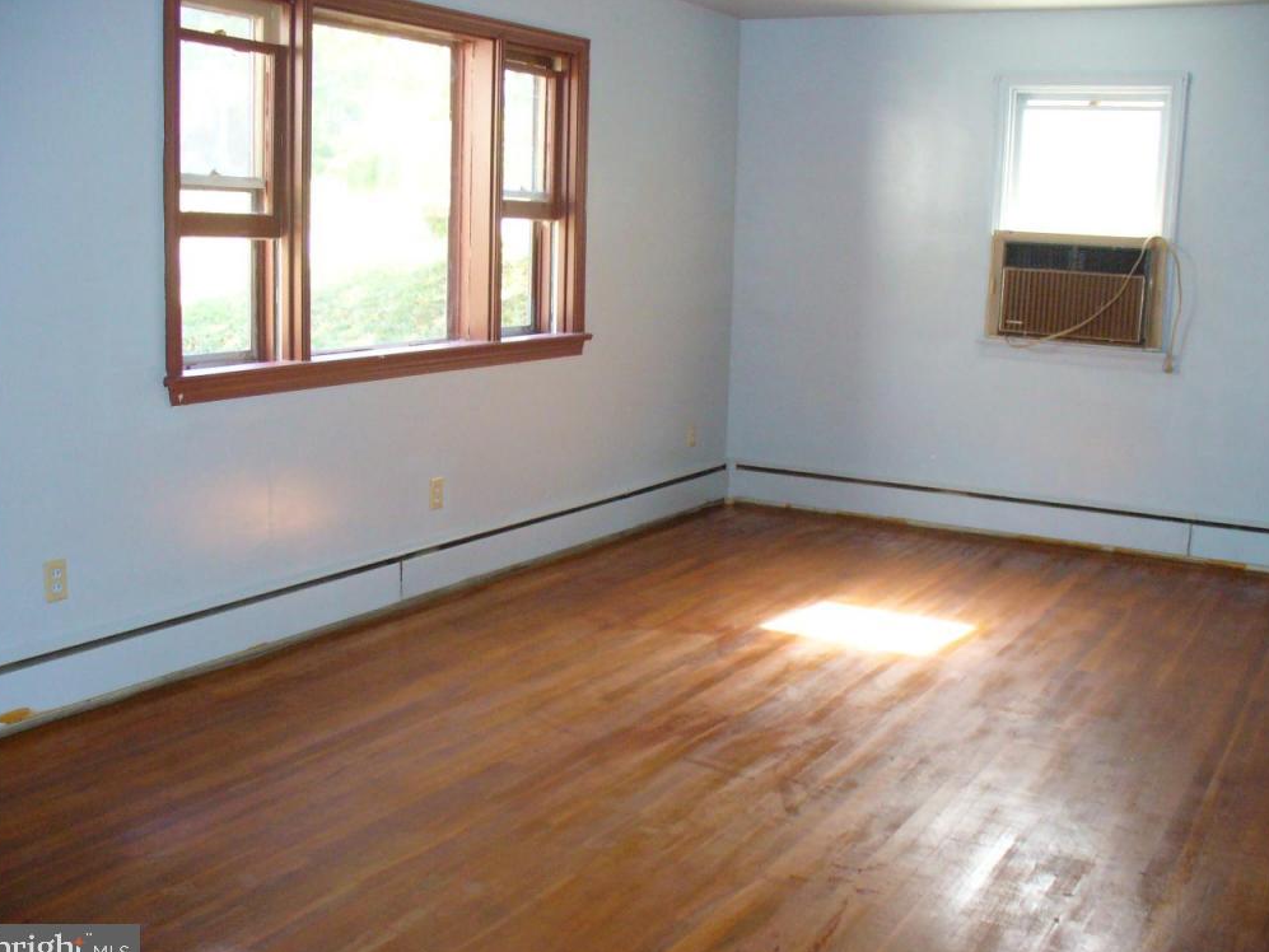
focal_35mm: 38
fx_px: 1393
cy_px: 487
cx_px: 633
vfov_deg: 37.7
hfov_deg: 49.0
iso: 300
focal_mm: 6.1
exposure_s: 1/60
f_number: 2.8
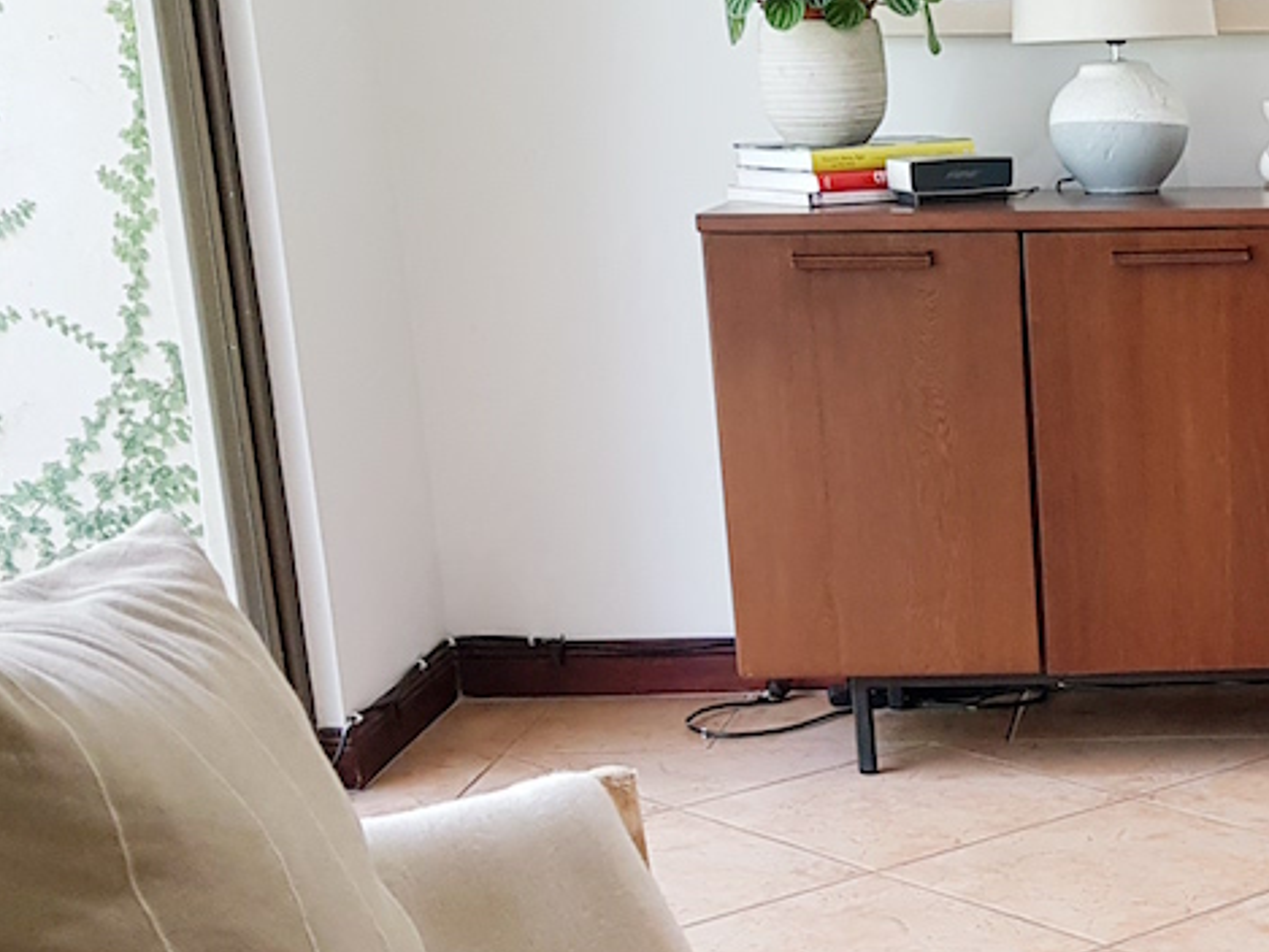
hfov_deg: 25.6
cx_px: 1356
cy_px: 884
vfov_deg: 20.3
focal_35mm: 71
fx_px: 2603
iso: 125
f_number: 1.7
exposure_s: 1/60
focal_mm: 4.3
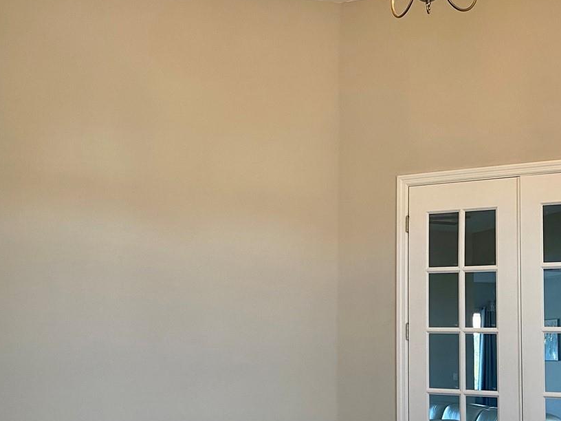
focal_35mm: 51
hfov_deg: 37.5
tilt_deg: +2.2
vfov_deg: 28.2
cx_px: 279
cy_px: 304
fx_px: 827
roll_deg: -0.9
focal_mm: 4.25
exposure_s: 1/60
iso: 100
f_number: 1.8
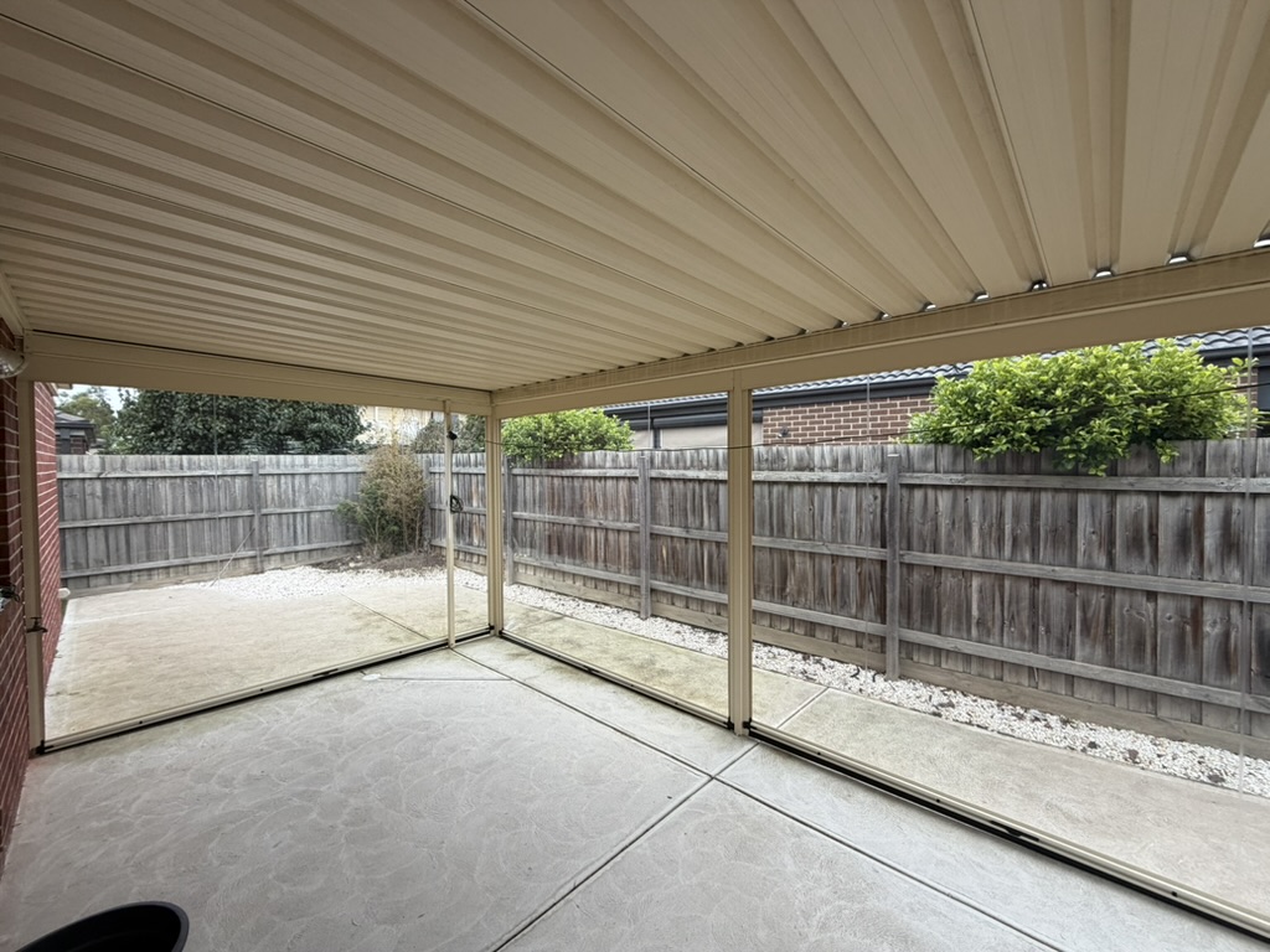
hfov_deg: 102.1
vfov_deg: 85.7
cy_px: 476
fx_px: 514
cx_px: 635
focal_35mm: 14
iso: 125
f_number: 2.2
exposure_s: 1/121
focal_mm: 2.22
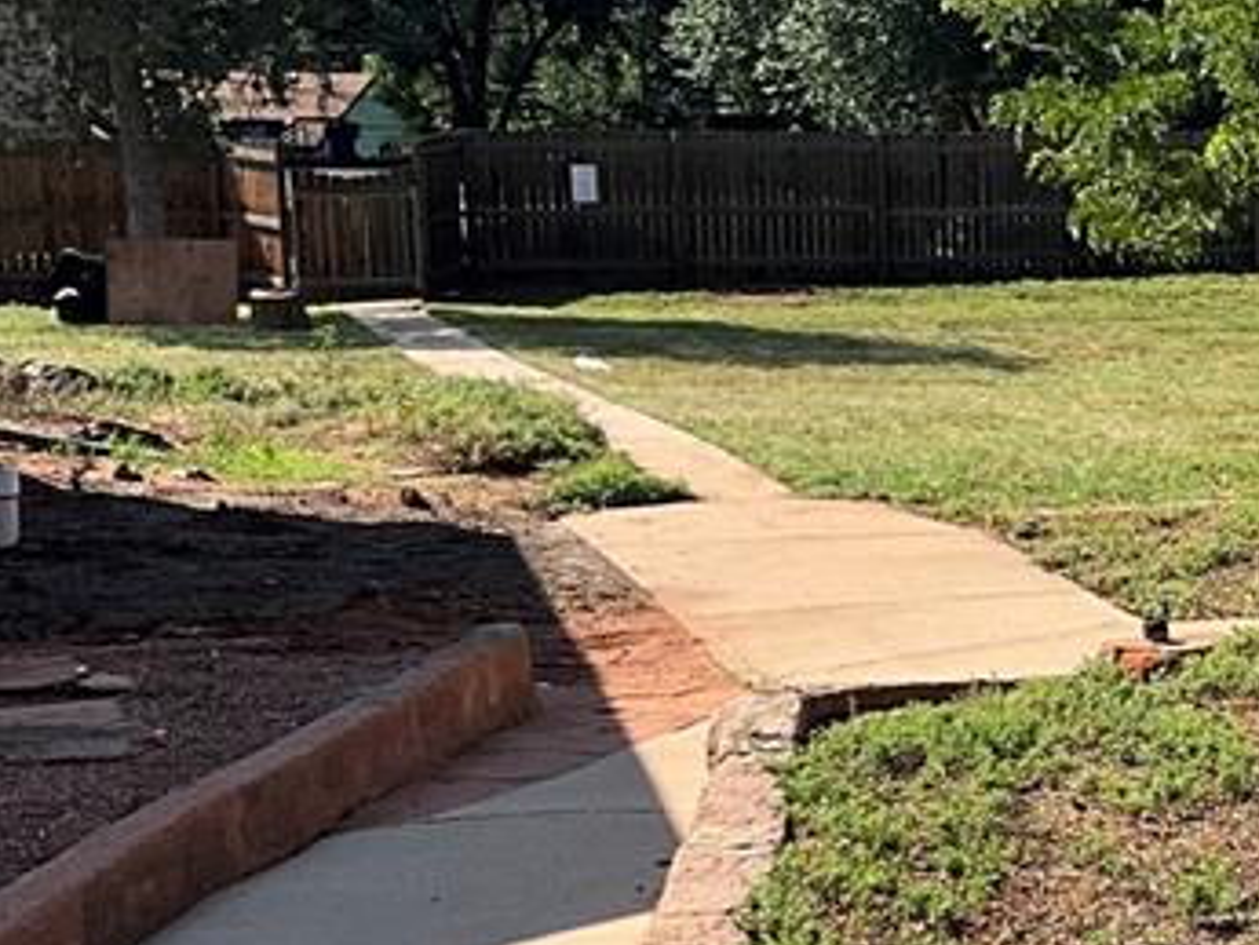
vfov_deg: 17.2
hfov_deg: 21.4
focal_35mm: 86
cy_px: 578
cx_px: 1452
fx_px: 3129
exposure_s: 1/1412
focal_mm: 3
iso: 25
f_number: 1.8
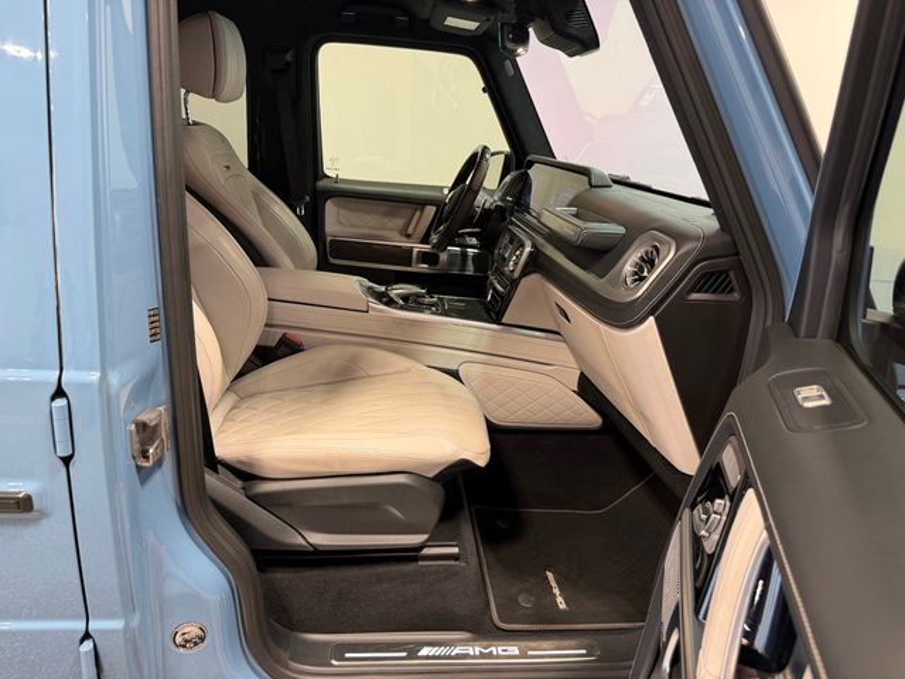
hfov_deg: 71.6
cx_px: 452
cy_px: 340
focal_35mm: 24
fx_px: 627
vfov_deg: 56.8
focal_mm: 6.76
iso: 160
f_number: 1.78
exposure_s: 1/120
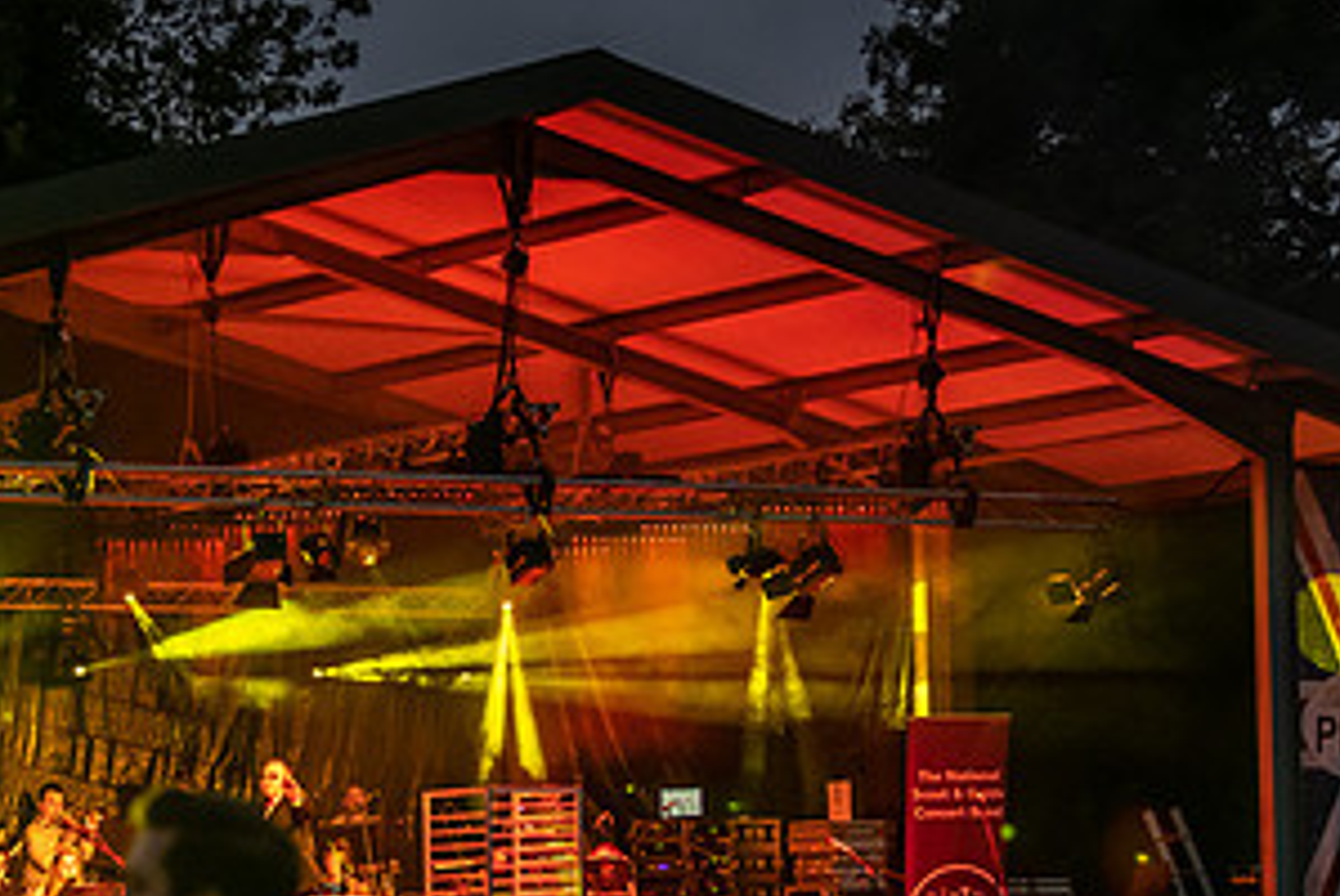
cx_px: 391
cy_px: 755
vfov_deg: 8.9
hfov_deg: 13.3
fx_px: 5738
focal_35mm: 154
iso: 2000
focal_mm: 70
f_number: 2.8
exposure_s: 1/125
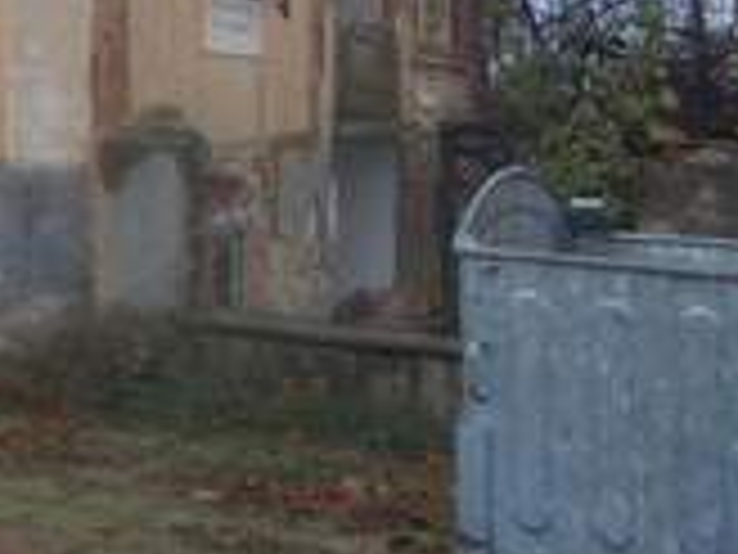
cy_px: 83
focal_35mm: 65
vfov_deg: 22.2
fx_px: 1386
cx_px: -86
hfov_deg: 27.2
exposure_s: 1/40
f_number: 3.9
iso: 125
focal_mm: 5.1
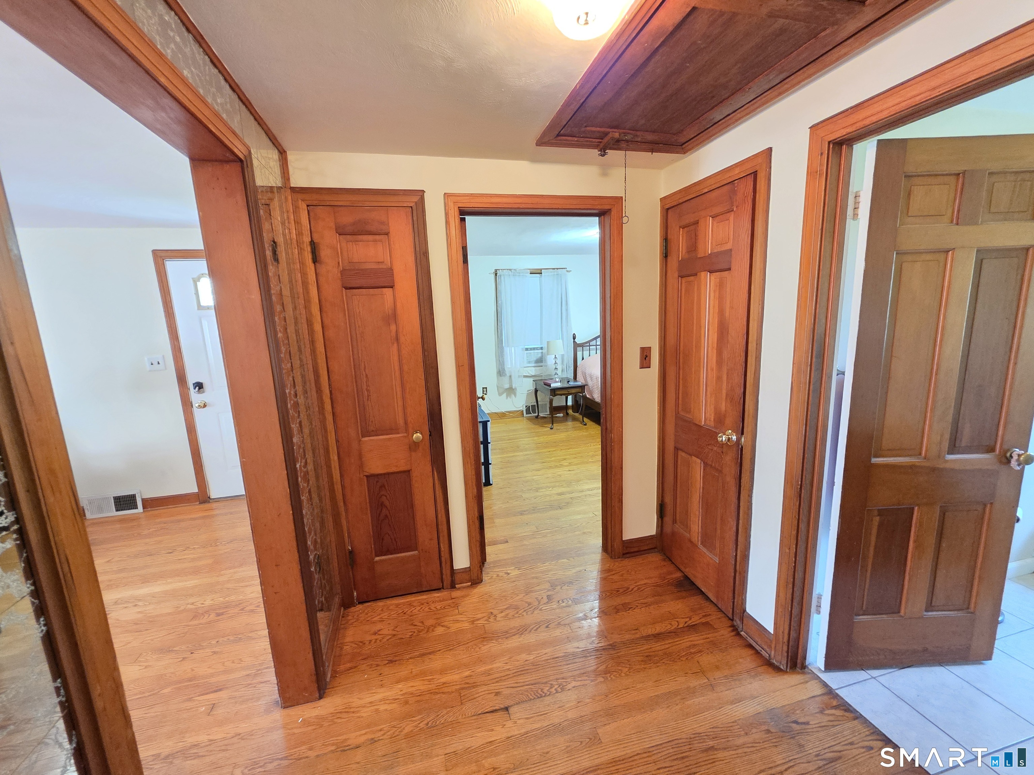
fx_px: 388
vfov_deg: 89.9
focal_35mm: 13
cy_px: 388
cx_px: 517
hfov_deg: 106.2
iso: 1000
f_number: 1.9
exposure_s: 1/40
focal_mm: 2.2
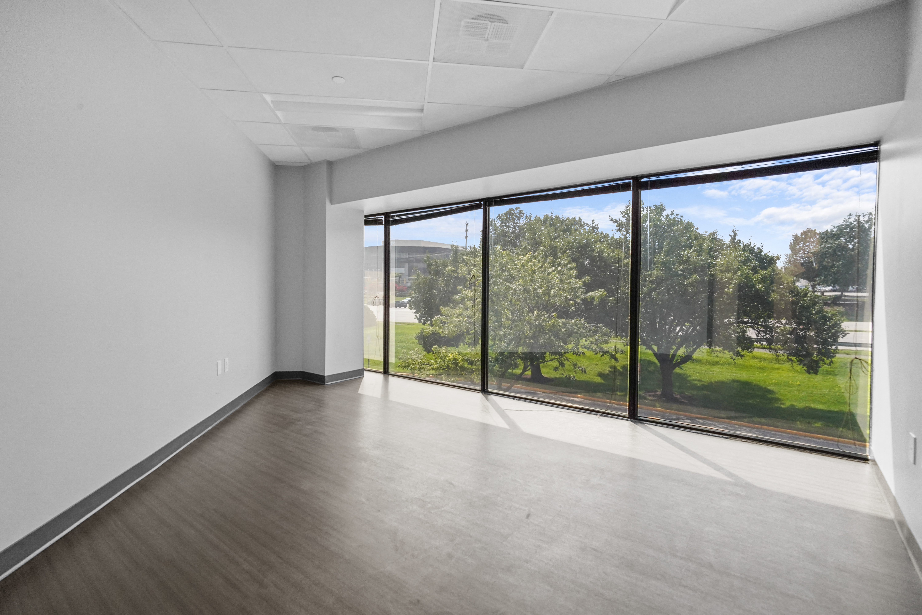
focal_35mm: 16
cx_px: 461
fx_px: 410
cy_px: 308
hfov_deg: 96.7
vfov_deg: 73.7
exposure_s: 1/50
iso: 2000
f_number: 9
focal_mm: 16
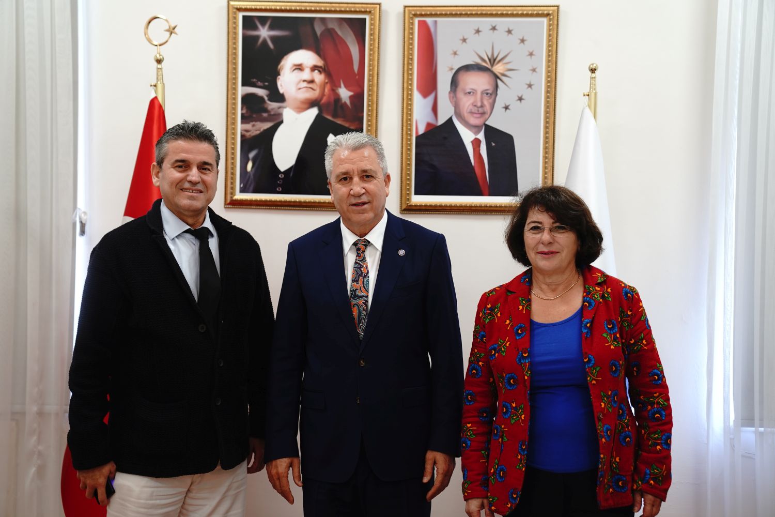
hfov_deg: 39.6
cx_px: 388
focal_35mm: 50
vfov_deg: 27.0
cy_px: 258
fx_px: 1076
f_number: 3.2
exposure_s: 1/80
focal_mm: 50
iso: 800
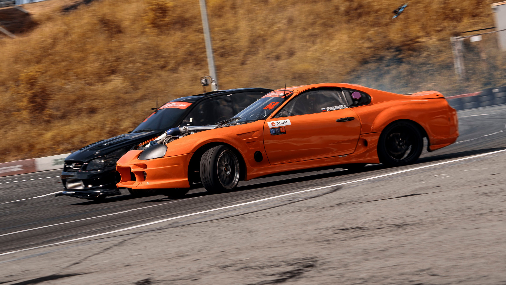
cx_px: 227
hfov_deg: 16.1
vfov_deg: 9.1
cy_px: 144
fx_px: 1794
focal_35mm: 134
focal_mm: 75
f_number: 10
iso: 100
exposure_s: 1/125
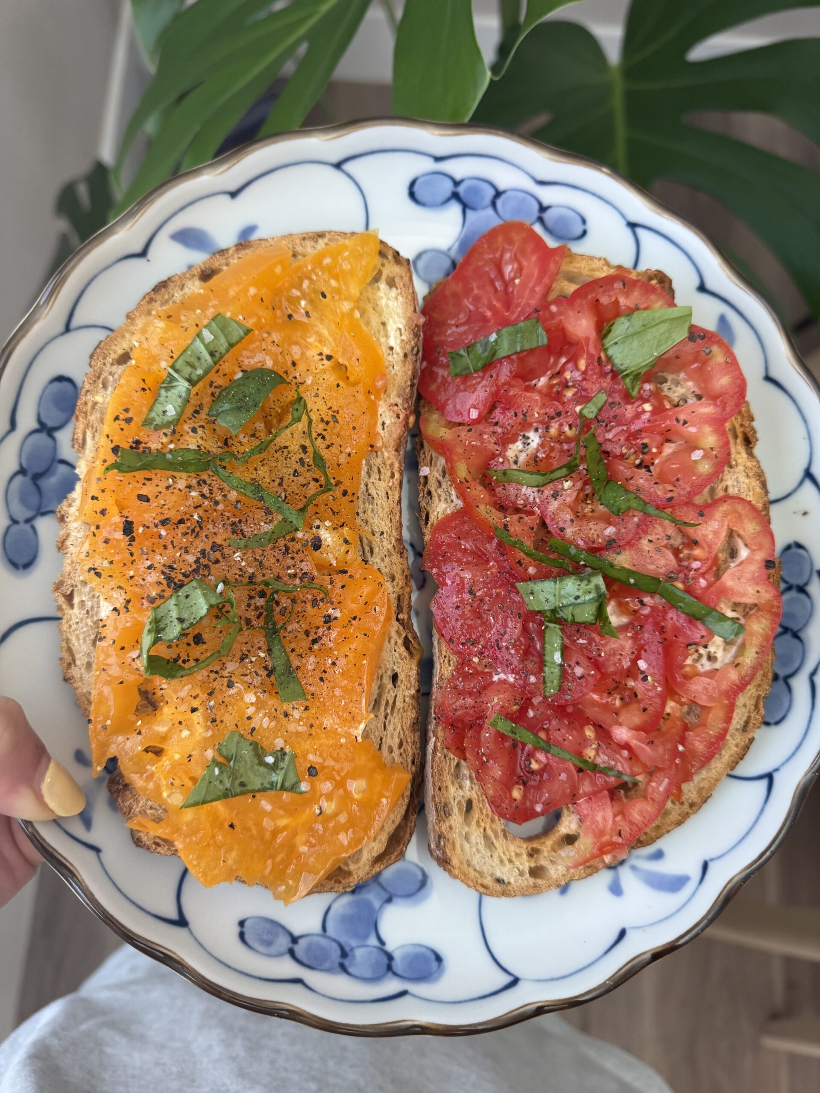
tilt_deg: -75.6
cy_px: 546
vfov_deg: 71.6
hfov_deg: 56.8
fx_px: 758
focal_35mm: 24
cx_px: 410
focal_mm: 6.76
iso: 320
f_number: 1.78
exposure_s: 1/60
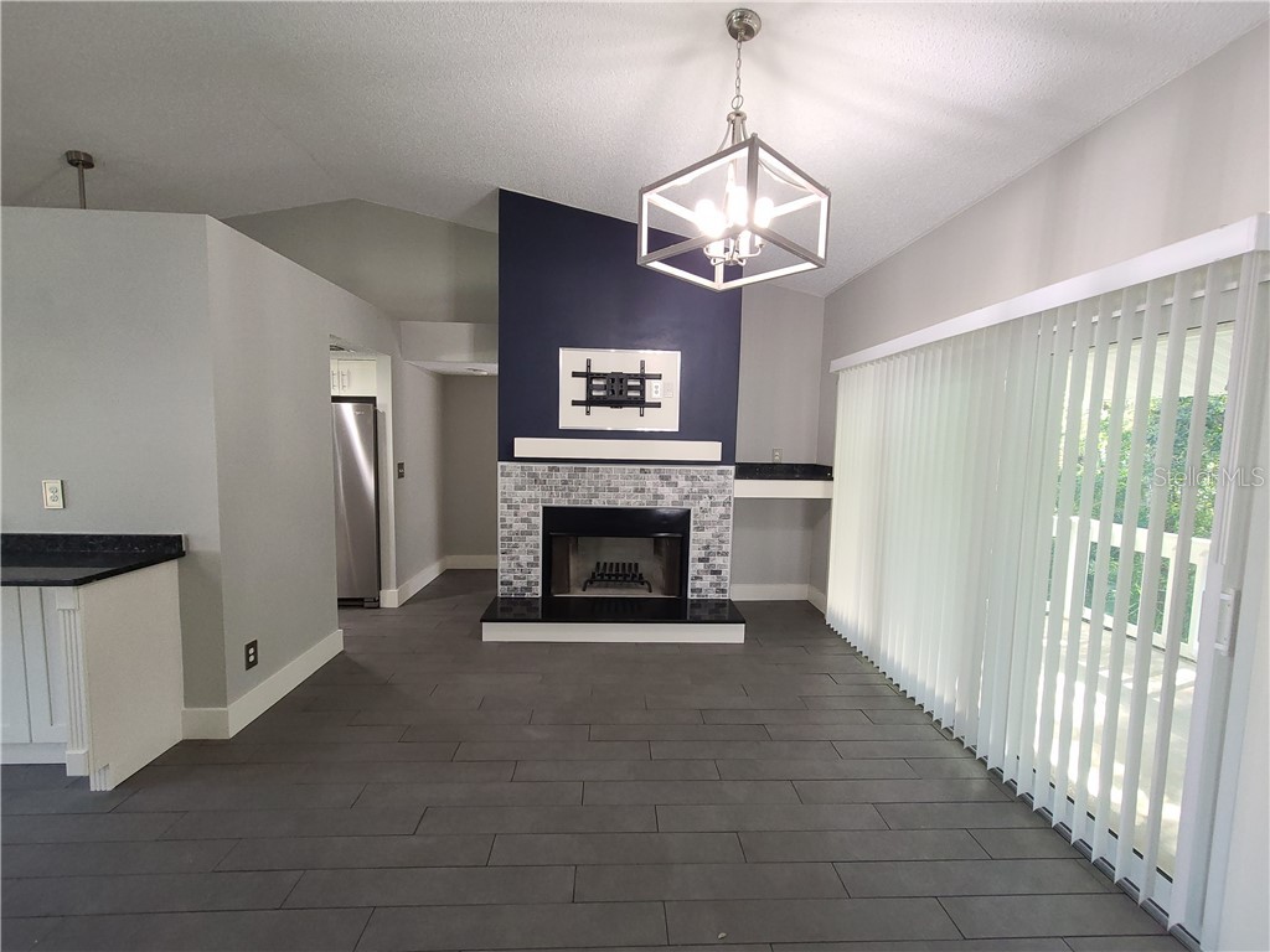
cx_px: 635
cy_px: 476
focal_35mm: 13
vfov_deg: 89.9
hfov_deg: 106.2
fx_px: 477
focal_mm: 2.2
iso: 200
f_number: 2.2
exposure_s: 1/59
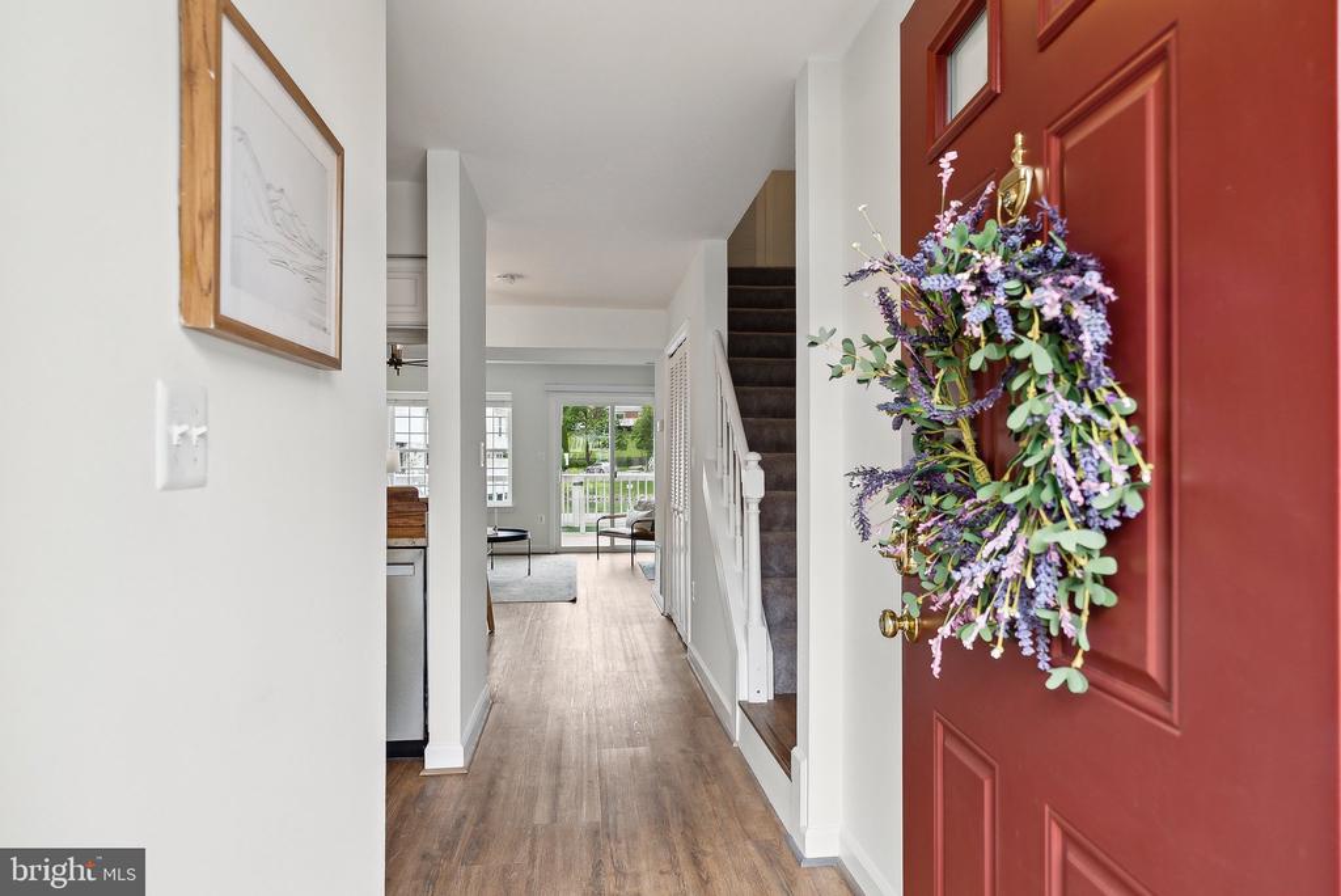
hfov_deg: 83.9
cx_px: 670
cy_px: 448
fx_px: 745
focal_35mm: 20
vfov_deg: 62.0
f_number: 4.5
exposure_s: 1/125
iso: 400
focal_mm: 20
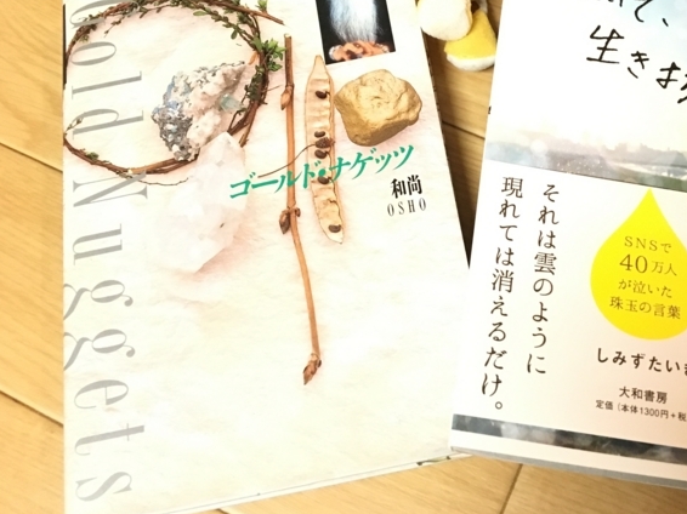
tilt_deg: -66.6
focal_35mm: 41
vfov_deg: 34.7
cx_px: 465
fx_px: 813
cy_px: 164
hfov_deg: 45.0
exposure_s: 1/15
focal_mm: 4.15
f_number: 2.2
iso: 250
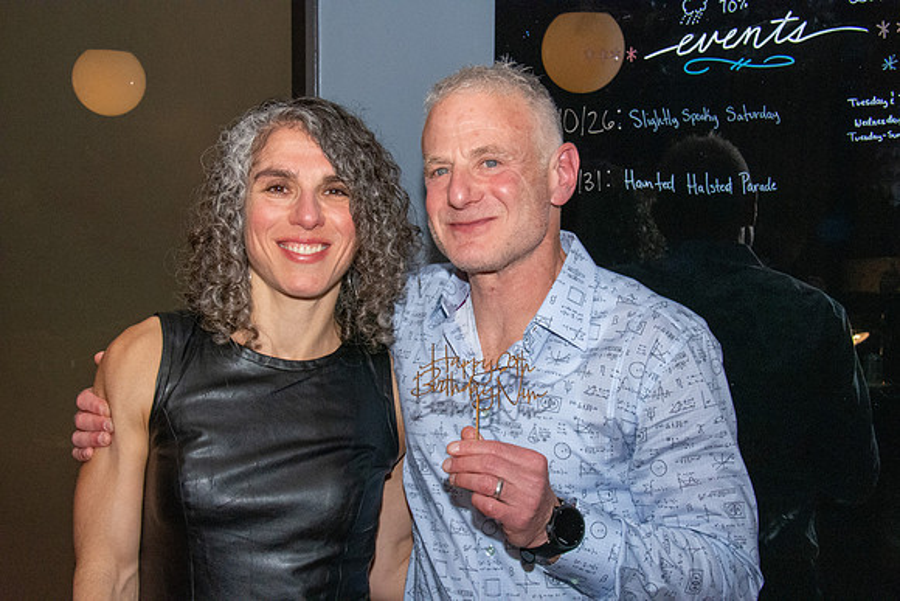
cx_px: 450
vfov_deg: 23.8
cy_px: 300
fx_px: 1425
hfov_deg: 35.0
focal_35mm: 57
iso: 5000
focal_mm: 38
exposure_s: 1/160
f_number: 14
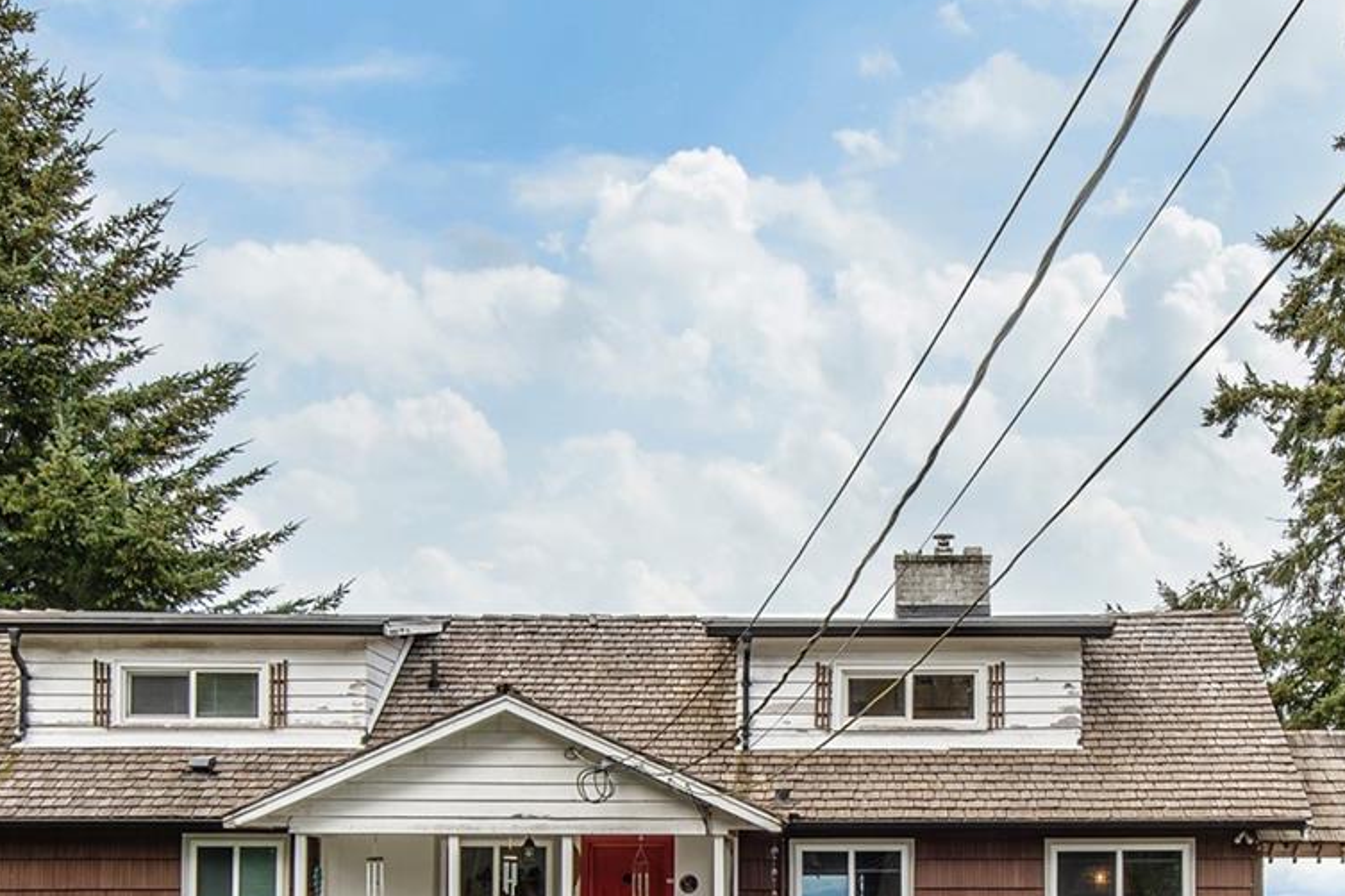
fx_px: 1905
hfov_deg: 38.6
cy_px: 809
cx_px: 850
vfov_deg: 25.6
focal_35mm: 51
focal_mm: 16
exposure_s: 1/250
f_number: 9
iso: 200
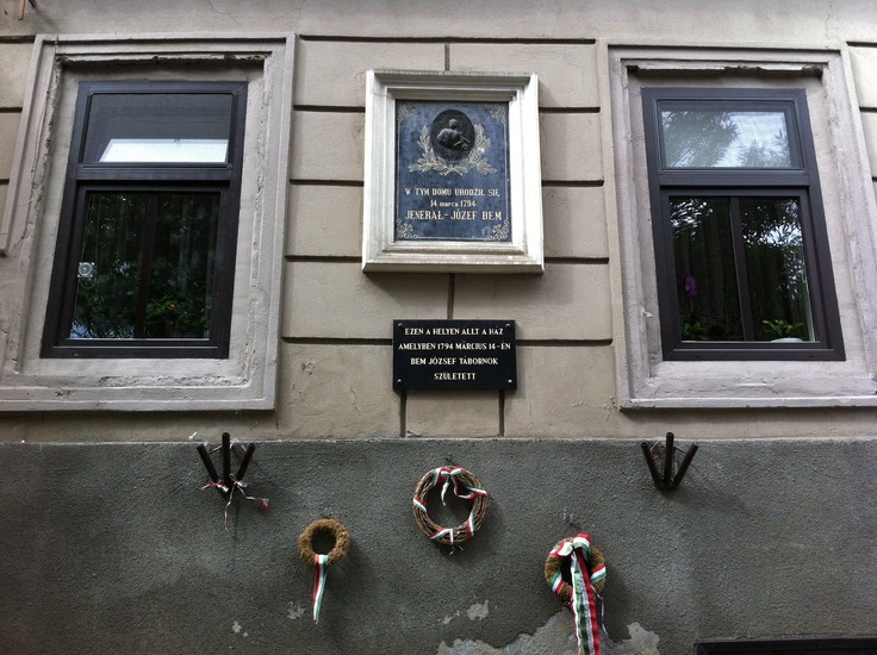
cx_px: 438
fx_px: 886
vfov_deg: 40.6
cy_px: 328
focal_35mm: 35
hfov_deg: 52.7
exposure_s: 1/173
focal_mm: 3.85
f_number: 2.8
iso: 80
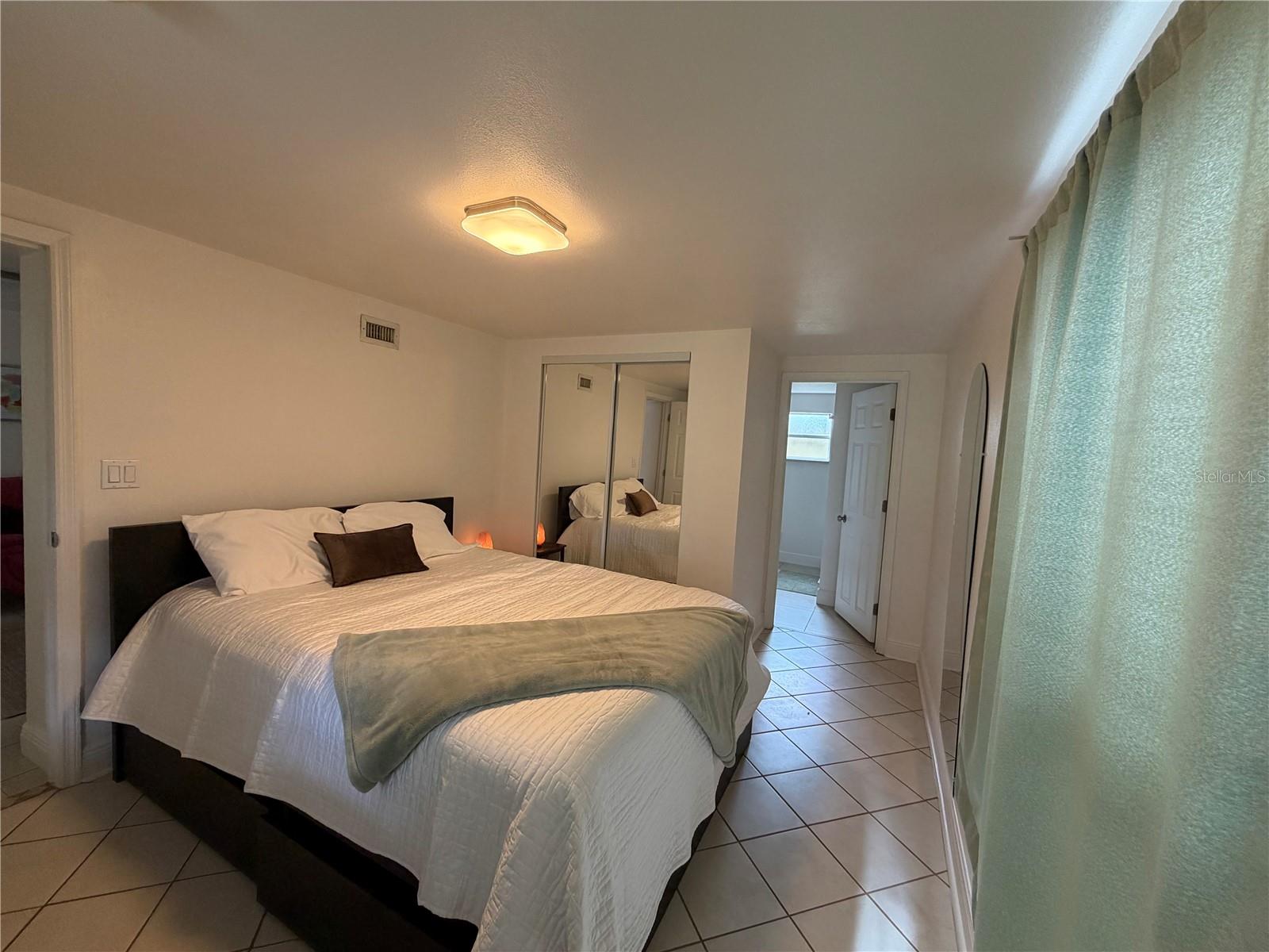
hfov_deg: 102.1
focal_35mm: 14
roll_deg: -3.6
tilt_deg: -3.7
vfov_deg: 85.7
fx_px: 513
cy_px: 476
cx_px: 634
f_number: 2.2
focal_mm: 2.22
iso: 200
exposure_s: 1/60
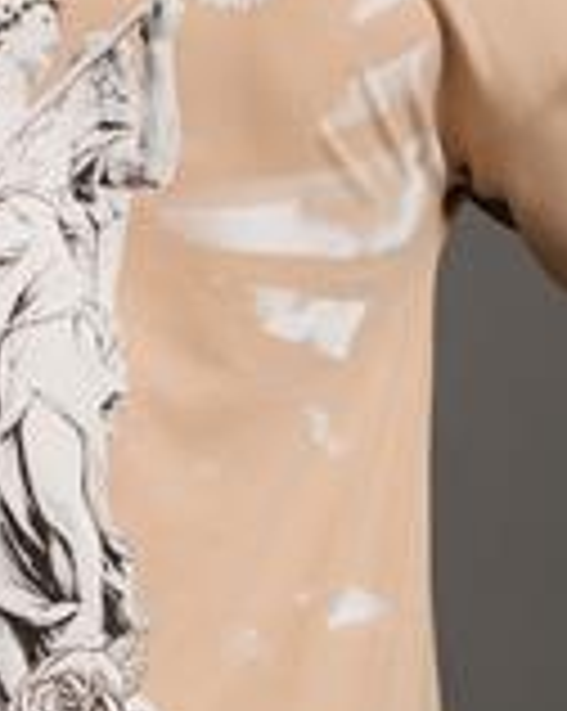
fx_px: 2417
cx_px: -18
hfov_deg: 13.2
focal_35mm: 115
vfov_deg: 16.7
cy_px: 218
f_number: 5
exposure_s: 1/160
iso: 160
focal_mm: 22.3
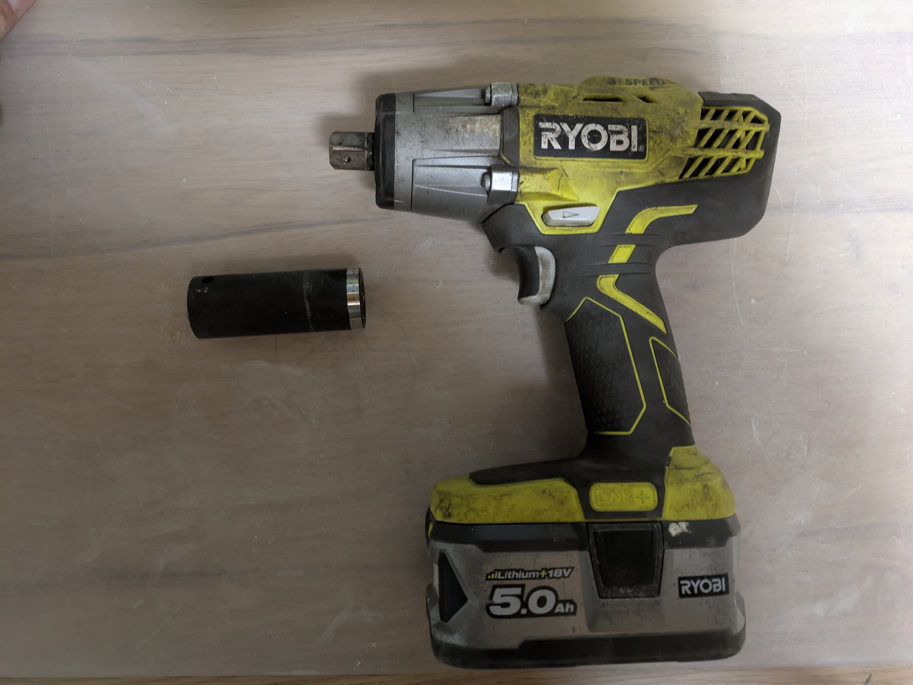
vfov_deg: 54.9
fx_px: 660
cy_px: 342
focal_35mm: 25
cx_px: 456
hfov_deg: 69.4
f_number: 1.89
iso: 326
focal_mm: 5.43
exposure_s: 1/25
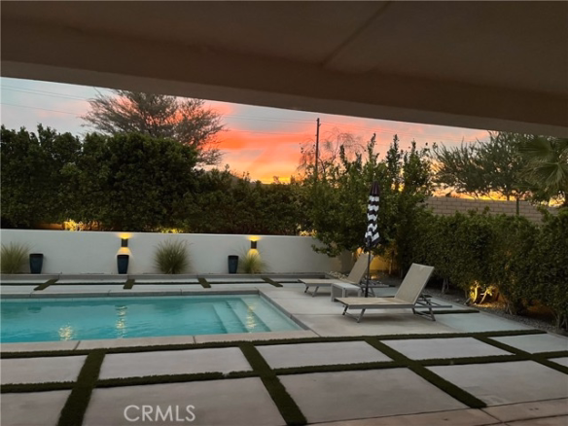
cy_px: 213
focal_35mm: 26
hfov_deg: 67.3
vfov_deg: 53.1
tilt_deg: +0.2
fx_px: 427
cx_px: 284
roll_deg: -1.8
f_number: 1.6
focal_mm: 5.1
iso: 640
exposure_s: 1/37
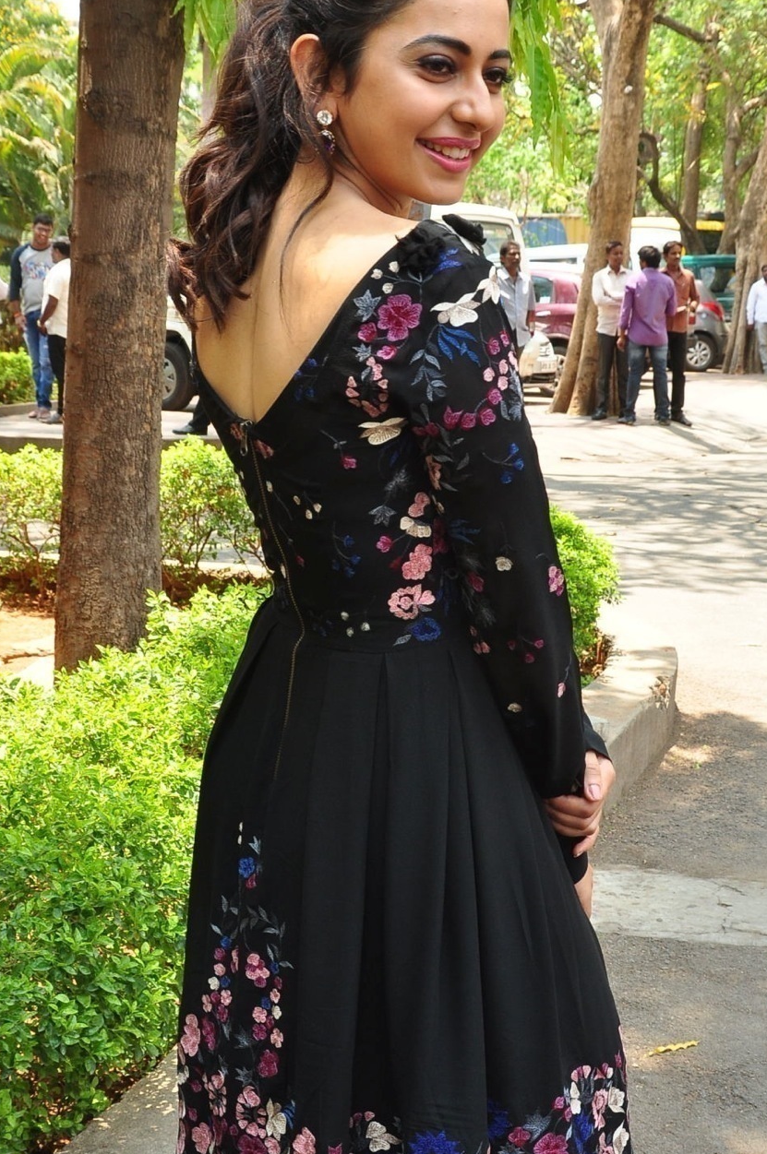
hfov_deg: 20.9
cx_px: 414
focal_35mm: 65
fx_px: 2082
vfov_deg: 30.9
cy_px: 670
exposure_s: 1/125
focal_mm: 30
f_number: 9
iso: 400
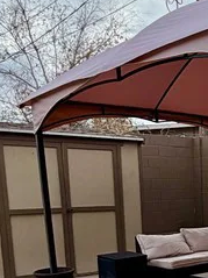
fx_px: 481
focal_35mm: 60
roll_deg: -0.9
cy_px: 271
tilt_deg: -9.1
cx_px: 254
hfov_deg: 22.4
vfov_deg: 30.2
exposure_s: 1/770
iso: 32
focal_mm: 2.22
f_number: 2.2
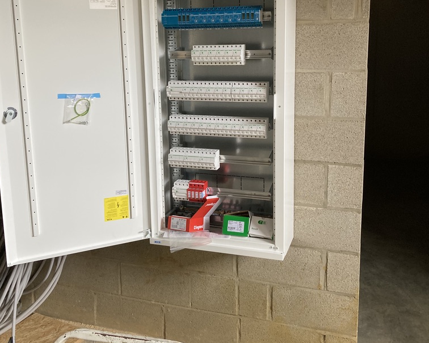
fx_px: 470
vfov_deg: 39.8
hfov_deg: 49.1
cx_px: 213
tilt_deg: -9.2
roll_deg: +0.0
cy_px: 126
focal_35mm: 37
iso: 125
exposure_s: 1/60
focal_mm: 3.99
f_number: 1.8
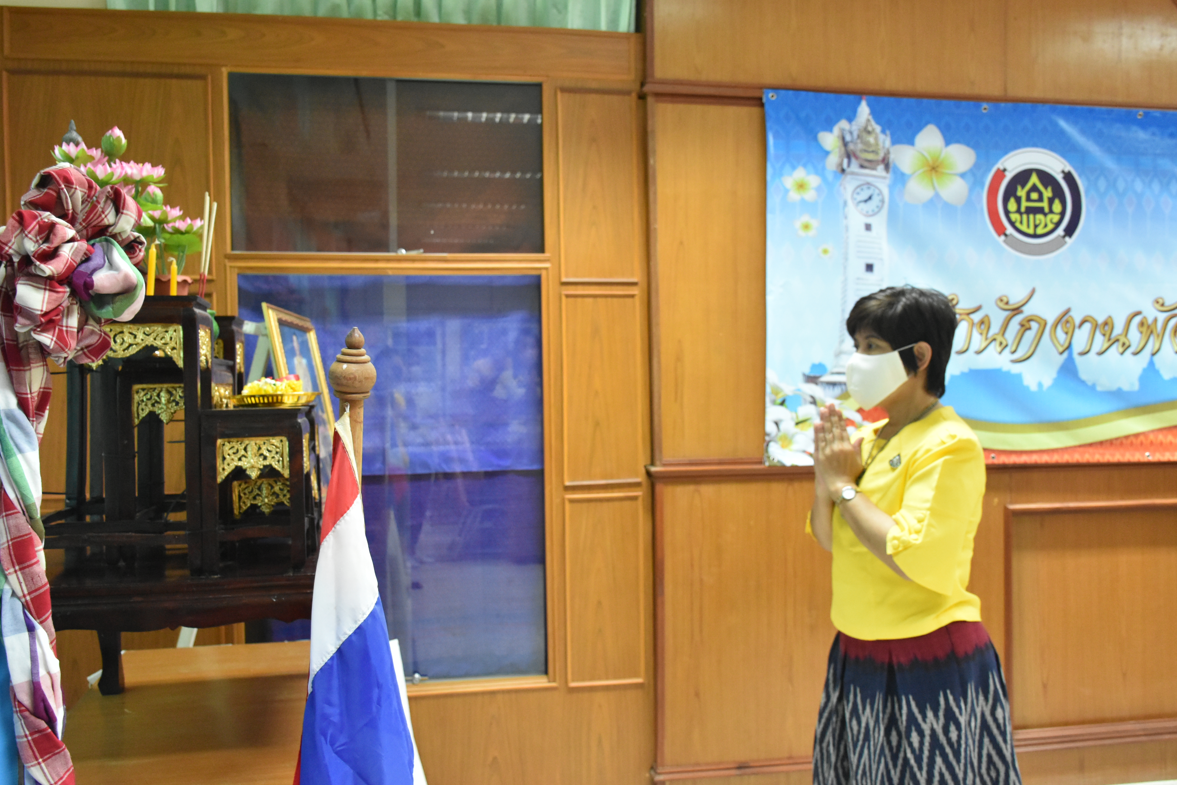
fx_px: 1013
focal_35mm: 31
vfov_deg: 42.3
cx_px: 586
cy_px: 389
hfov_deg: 60.3
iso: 3200
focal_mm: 20
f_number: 5
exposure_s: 1/100
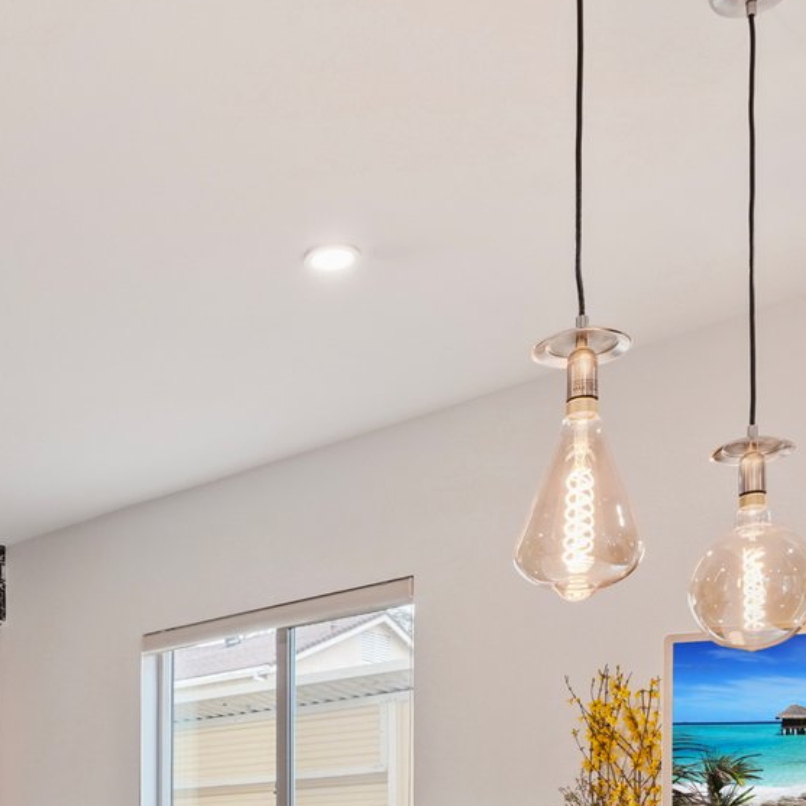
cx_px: 84
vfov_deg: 29.3
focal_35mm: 50
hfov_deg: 32.4
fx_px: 1317
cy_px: 967
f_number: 8
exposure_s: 1/3
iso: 400
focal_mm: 16
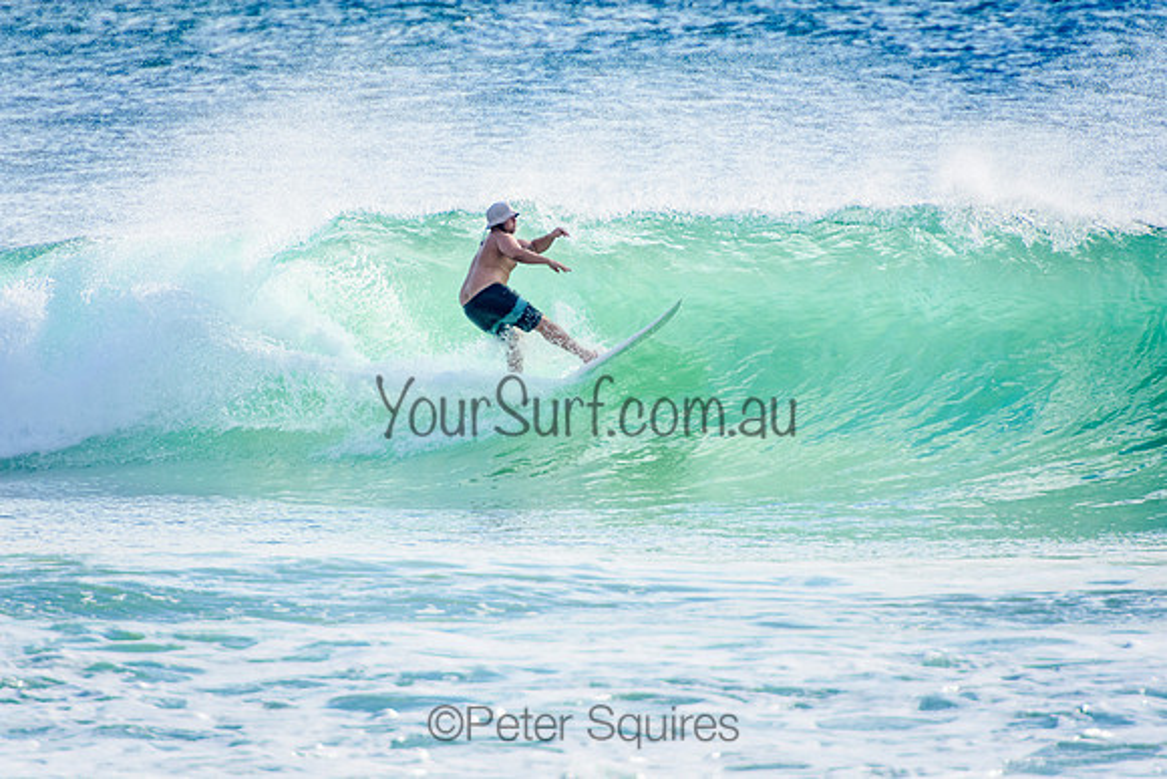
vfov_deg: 2.3
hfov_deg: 3.4
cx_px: 584
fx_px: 19454
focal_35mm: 600
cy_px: 390
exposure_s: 1/2000
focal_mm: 400
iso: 450
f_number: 5.6
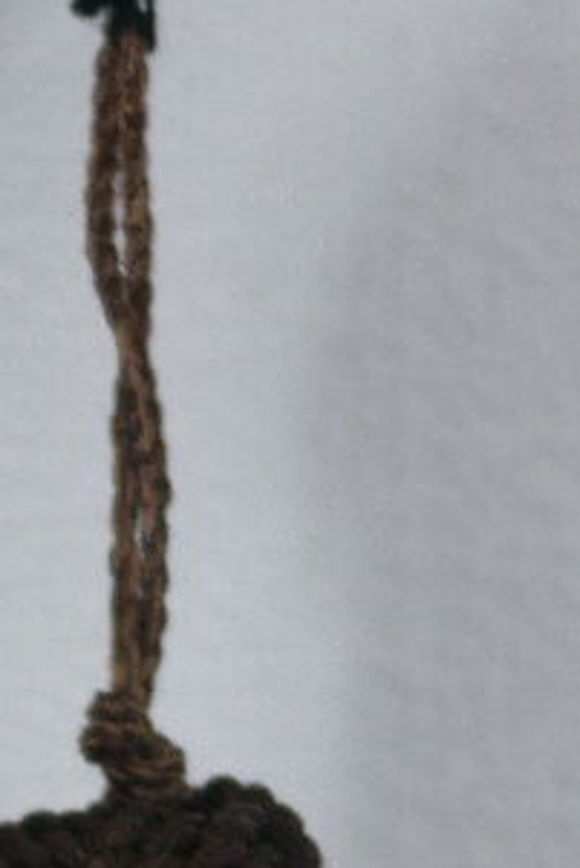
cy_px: 807
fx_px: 5962
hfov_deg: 5.5
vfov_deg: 8.3
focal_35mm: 247
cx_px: -208
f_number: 4
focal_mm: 28
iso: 400
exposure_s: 1/50
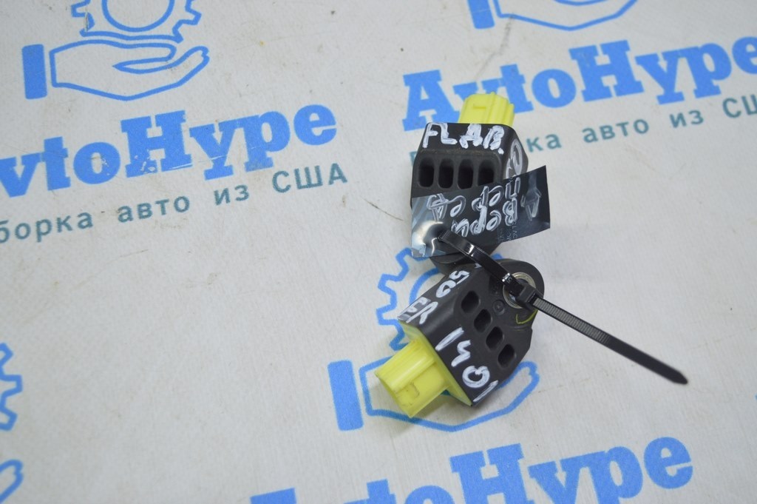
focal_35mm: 46
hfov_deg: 42.4
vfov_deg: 28.9
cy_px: 252
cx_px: 378
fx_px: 977
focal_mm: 31
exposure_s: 1/50
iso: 400
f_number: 4.2
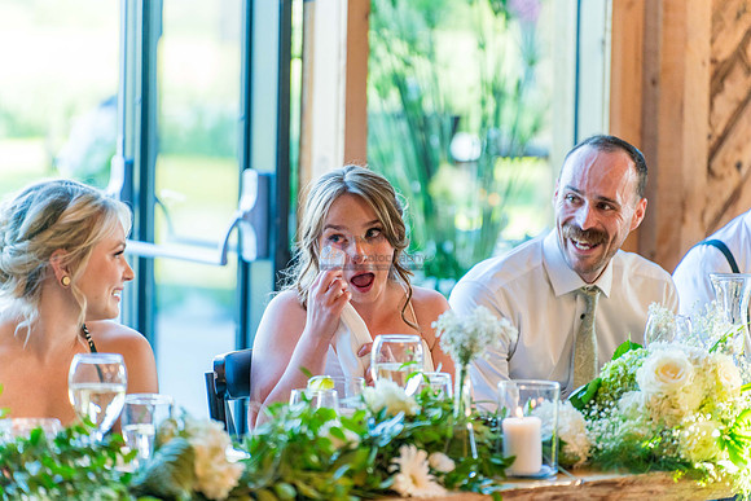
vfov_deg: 9.2
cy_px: 250
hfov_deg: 13.7
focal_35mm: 150
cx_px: 376
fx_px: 3130
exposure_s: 1/320
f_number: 2.8
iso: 1000
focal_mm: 150
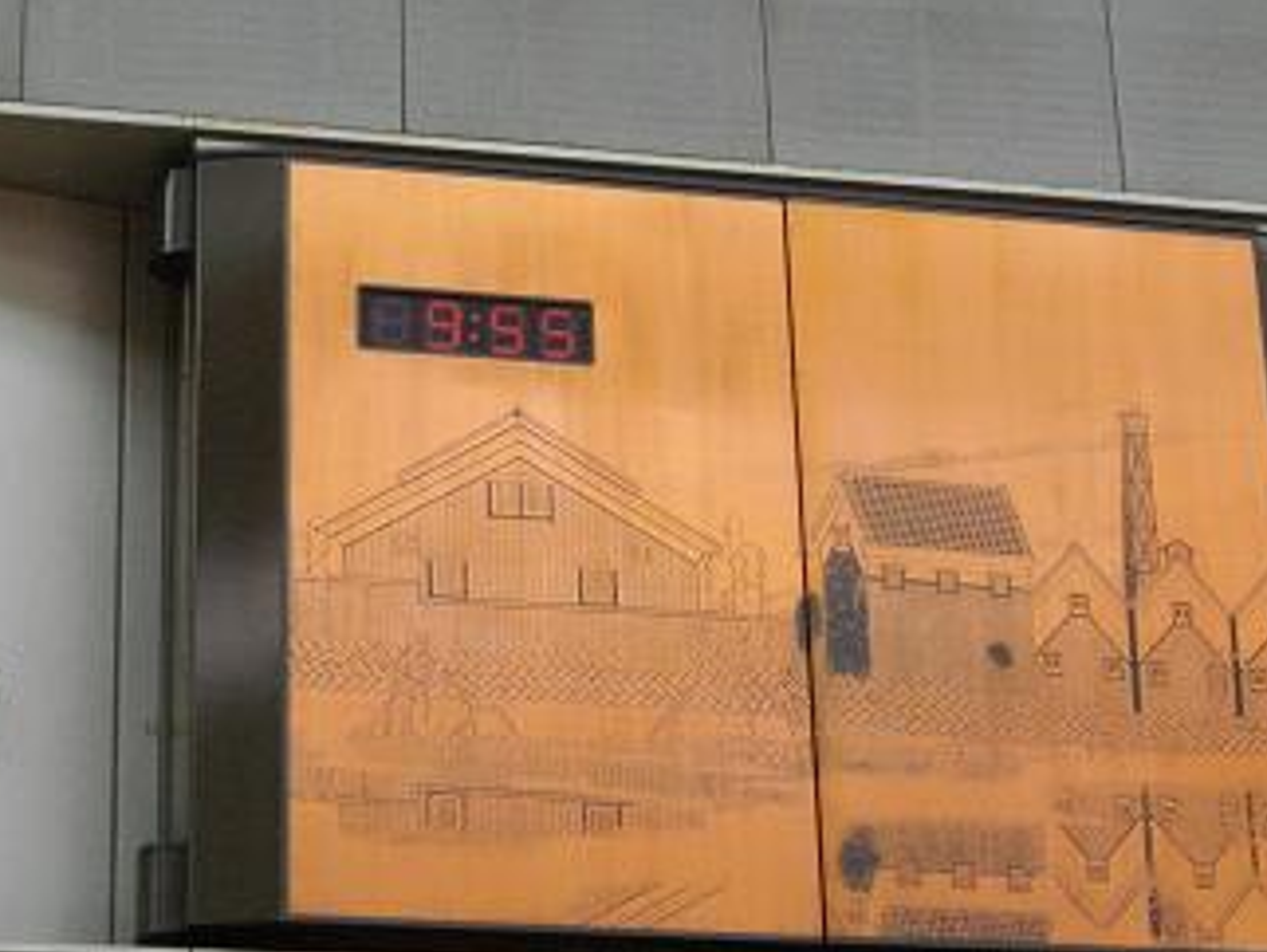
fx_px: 2747
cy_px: 557
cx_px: 726
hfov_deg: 25.9
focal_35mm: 75
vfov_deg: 19.6
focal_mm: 11
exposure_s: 1/100
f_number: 4.1
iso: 400
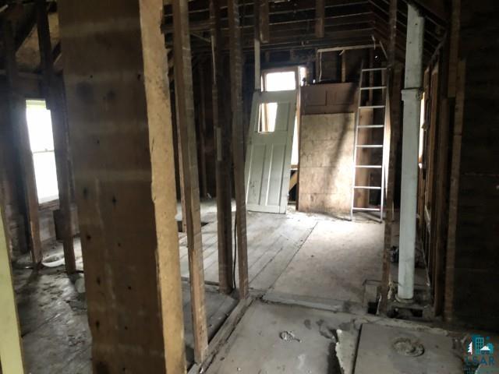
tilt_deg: -11.5
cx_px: 250
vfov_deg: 49.7
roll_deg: +1.2
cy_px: 187
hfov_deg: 63.4
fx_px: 404
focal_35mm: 28
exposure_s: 1/5
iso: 100
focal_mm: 3.99
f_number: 1.8
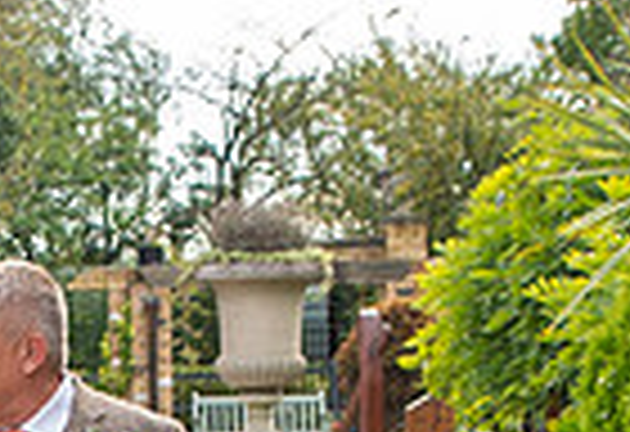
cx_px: -77
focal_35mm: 185
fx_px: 3266
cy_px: 898
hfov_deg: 10.9
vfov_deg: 7.3
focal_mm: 24
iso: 160
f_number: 3.5
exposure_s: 1/320
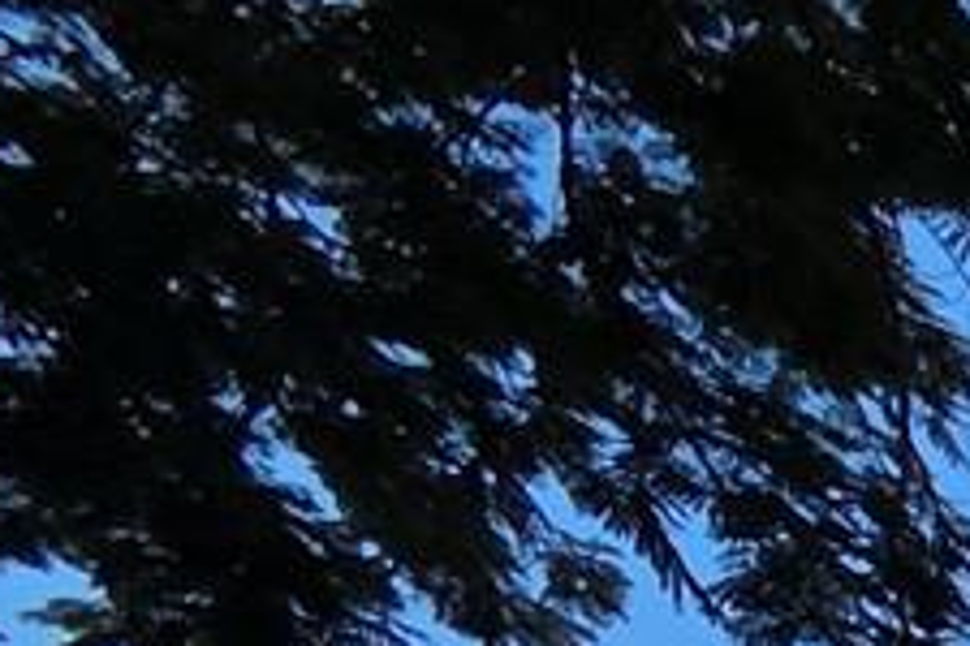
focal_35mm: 96
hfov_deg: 10.3
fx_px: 2586
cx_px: 3186
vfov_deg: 10.7
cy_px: 1817
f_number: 2.2
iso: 50
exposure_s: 1/1513
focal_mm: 2.2
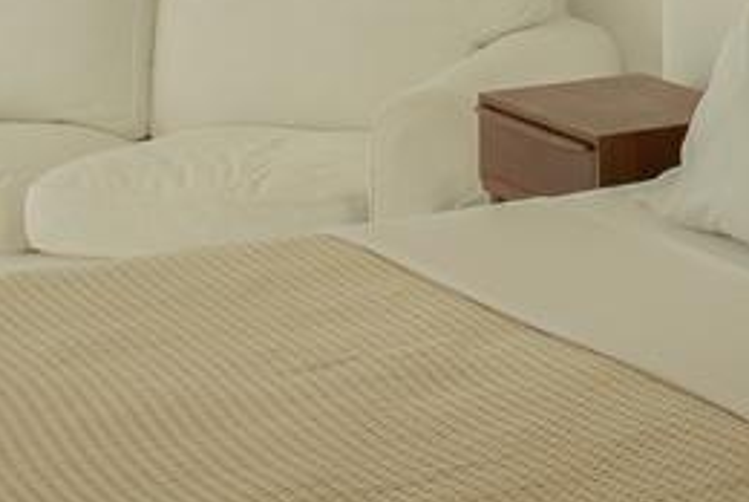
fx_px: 2562
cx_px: 732
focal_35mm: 123
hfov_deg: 16.3
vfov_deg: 10.4
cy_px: -463
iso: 100
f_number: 5
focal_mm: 20
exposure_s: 1/250
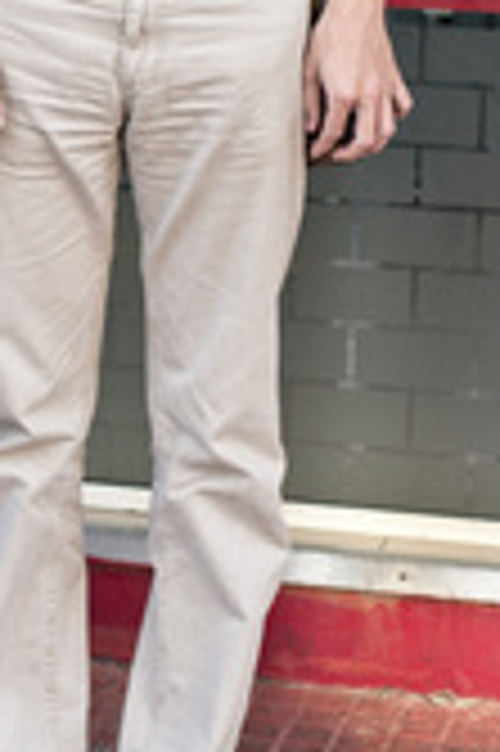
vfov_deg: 14.0
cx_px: 9
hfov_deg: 9.4
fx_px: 3006
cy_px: -27
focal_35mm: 144
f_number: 4
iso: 320
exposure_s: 1/200
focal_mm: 50
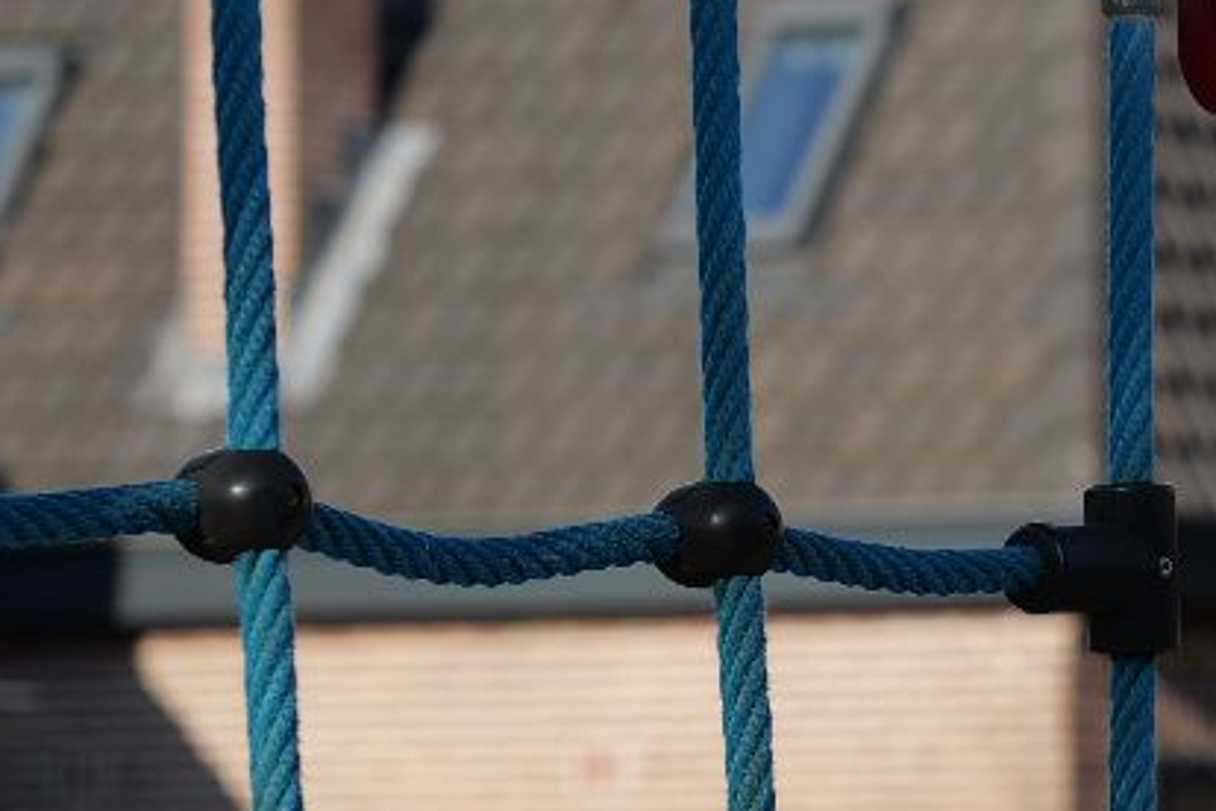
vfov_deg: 5.0
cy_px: 937
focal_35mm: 274
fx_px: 9254
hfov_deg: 7.3
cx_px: 2088
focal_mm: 70
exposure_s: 1/400
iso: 100
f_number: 5
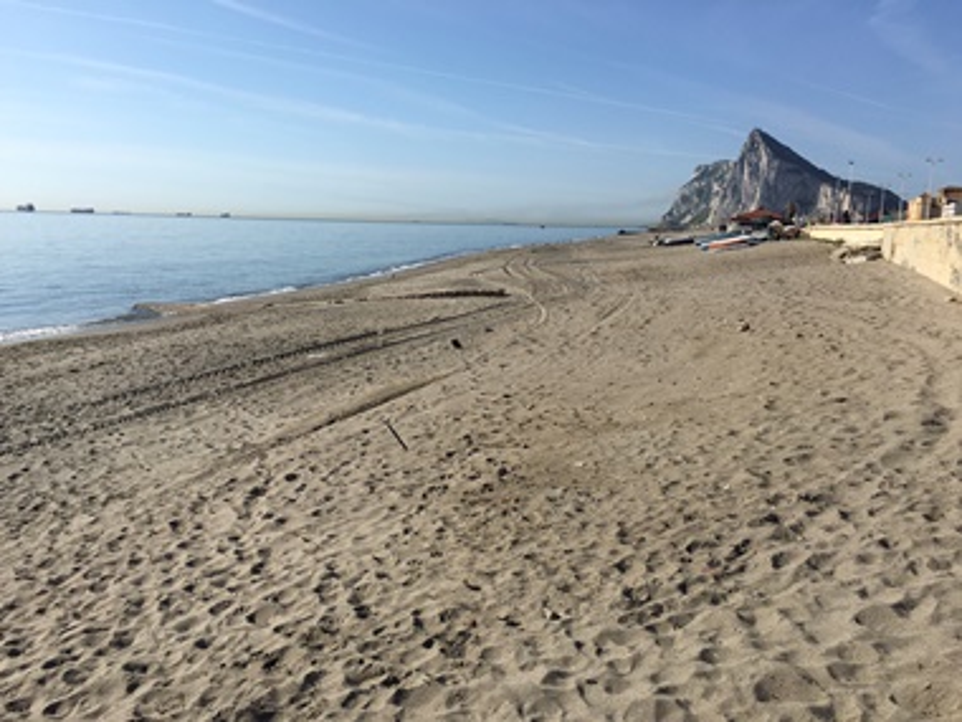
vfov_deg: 48.2
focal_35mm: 29
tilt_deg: -8.7
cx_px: 481
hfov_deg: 61.7
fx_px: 806
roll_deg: -2.4
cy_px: 361
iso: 25
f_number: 2.2
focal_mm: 4.15
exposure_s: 1/2653
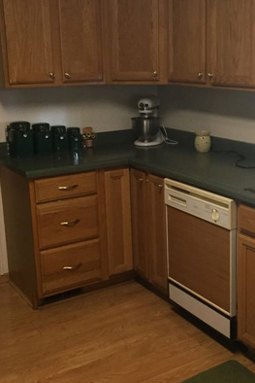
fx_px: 520
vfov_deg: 40.3
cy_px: 172
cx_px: 169
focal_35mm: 49
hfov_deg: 27.4
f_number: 2.2
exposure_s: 1/24
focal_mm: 4.15
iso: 250
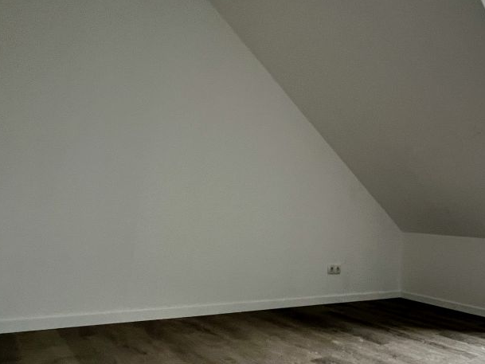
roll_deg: +2.1
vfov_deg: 56.8
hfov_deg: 69.5
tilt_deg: +4.2
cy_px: 192
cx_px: 324
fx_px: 336
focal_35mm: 24
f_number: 1.8
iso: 250
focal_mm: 1.57
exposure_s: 1/66
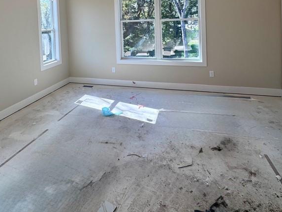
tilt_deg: -2.6
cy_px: 26
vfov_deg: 49.6
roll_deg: +2.2
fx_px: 204
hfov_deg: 69.1
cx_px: 123
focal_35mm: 25
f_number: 2.2
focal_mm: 2.22
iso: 40
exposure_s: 1/181
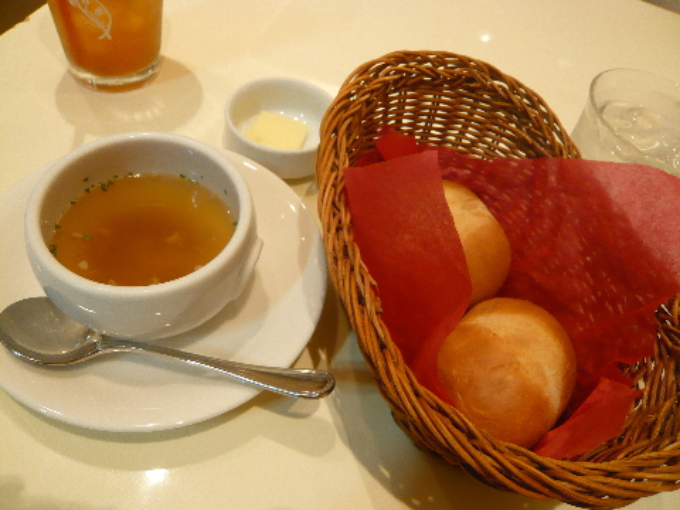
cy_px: 255
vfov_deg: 49.7
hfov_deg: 63.4
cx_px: 340
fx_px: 550
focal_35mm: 28
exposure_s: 1/20
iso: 200
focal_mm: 4.6
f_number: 2.8
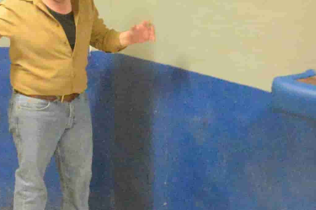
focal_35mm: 123
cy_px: 2
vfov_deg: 11.0
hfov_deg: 16.6
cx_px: 75
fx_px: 1079
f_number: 4
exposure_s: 1/50
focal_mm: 28
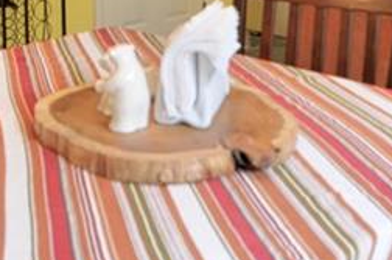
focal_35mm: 67
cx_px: 96
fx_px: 729
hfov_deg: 29.6
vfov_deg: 18.3
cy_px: -113
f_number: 2.8
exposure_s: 1/8
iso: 100
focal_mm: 11
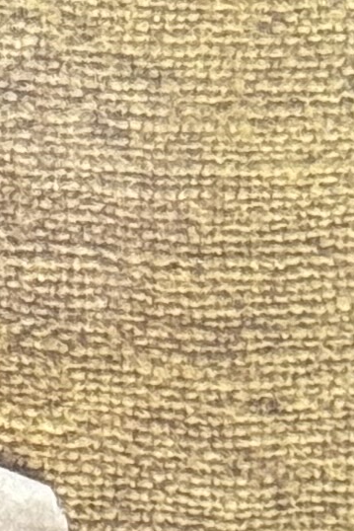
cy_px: 101
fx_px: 5513
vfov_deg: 5.5
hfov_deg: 3.7
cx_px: -122
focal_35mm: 374
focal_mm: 6.76
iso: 125
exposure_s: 1/100
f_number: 1.78
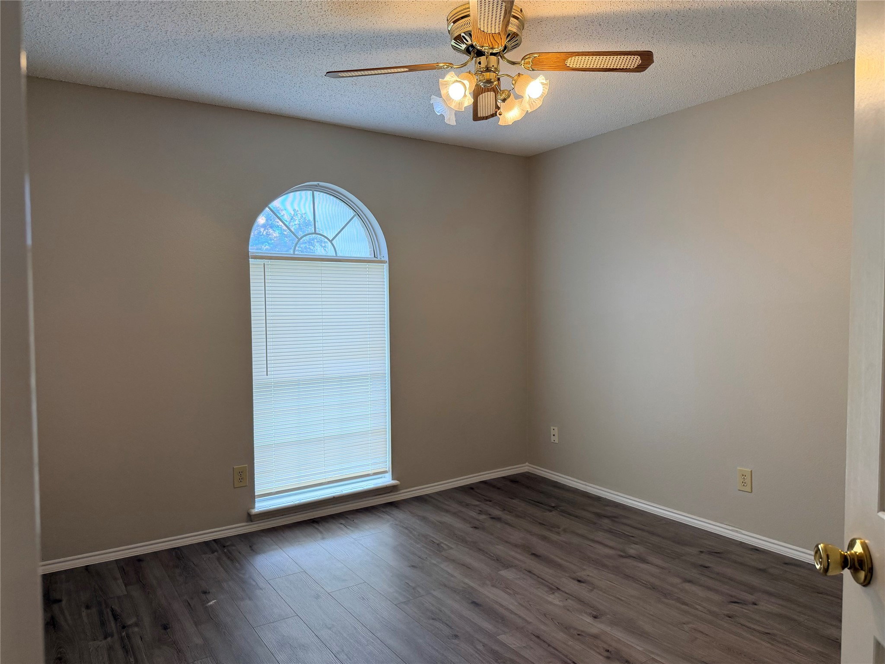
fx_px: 614
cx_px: 442
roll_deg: +0.8
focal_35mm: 24
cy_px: 332
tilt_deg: -2.1
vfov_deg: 56.8
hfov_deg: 71.6
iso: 160
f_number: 1.78
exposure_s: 1/218
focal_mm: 6.76
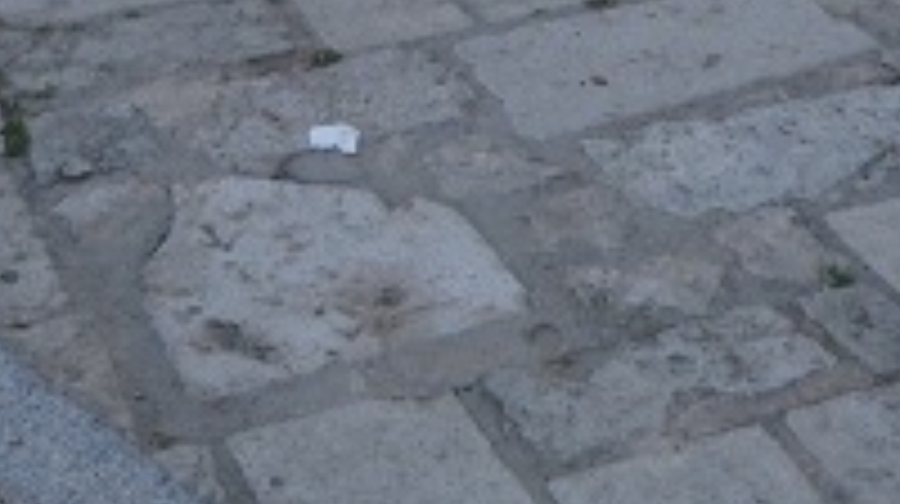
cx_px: 441
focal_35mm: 83
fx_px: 1979
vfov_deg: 13.0
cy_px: -436
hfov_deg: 25.6
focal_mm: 4.5
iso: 80
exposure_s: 1/320
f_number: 3.5
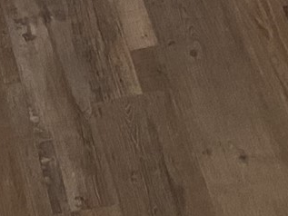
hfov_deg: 9.2
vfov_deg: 8.3
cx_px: -607
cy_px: -268
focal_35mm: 168
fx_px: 1398
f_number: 1.8
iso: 250
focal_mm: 4.25
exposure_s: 1/60
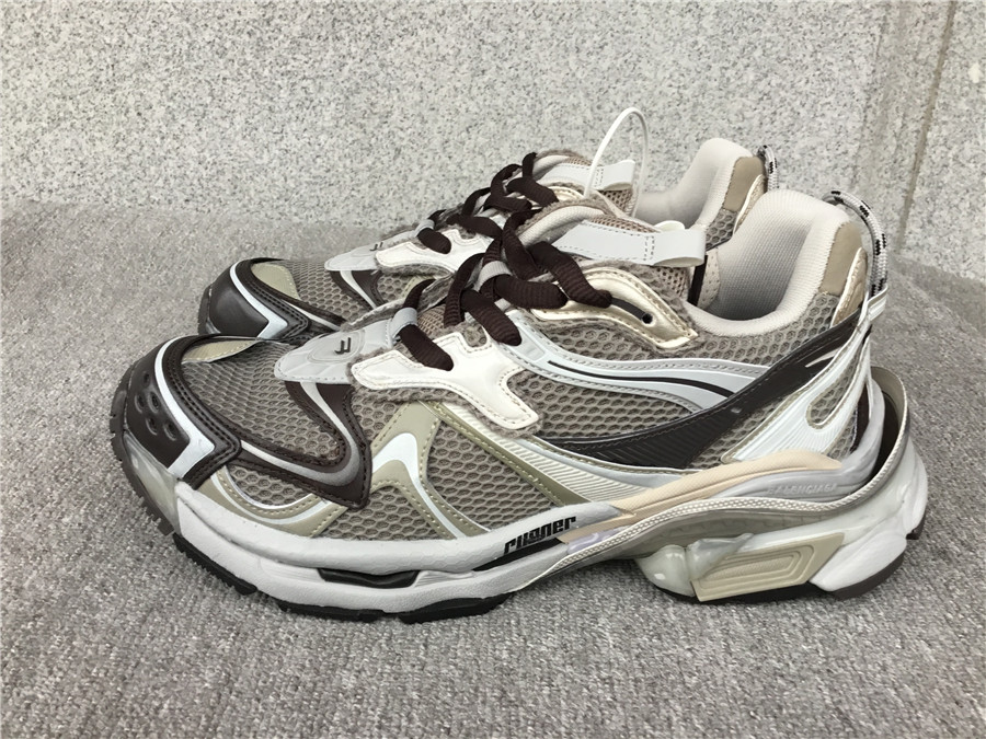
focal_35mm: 31
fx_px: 883
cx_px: 493
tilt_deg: -23.6
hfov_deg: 58.4
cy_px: 370
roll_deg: -3.0
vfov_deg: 45.4
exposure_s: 1/33
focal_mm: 3.3
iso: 25
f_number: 2.4
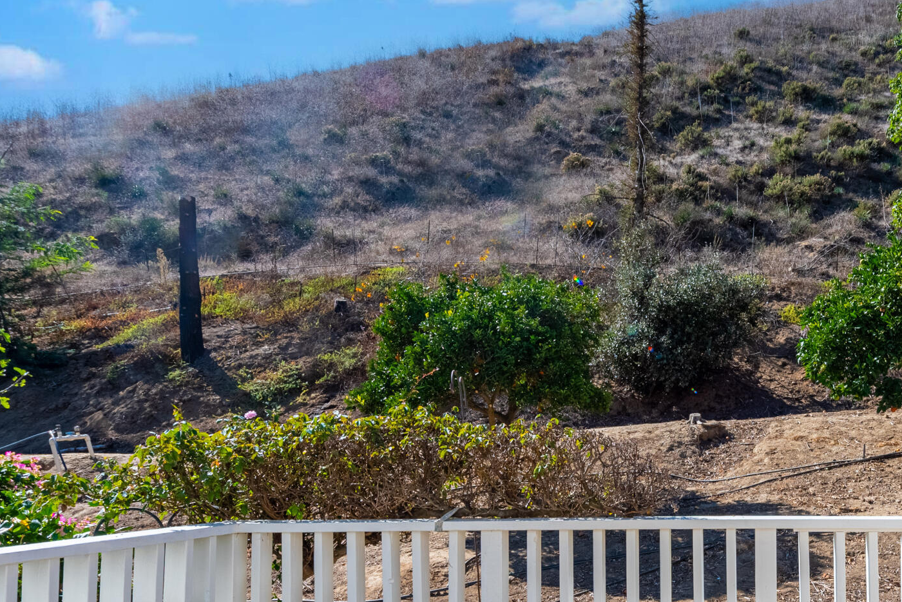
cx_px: 737
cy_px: 423
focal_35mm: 30
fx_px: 752
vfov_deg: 42.7
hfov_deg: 56.8
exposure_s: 1/4000
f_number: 11
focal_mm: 14
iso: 400
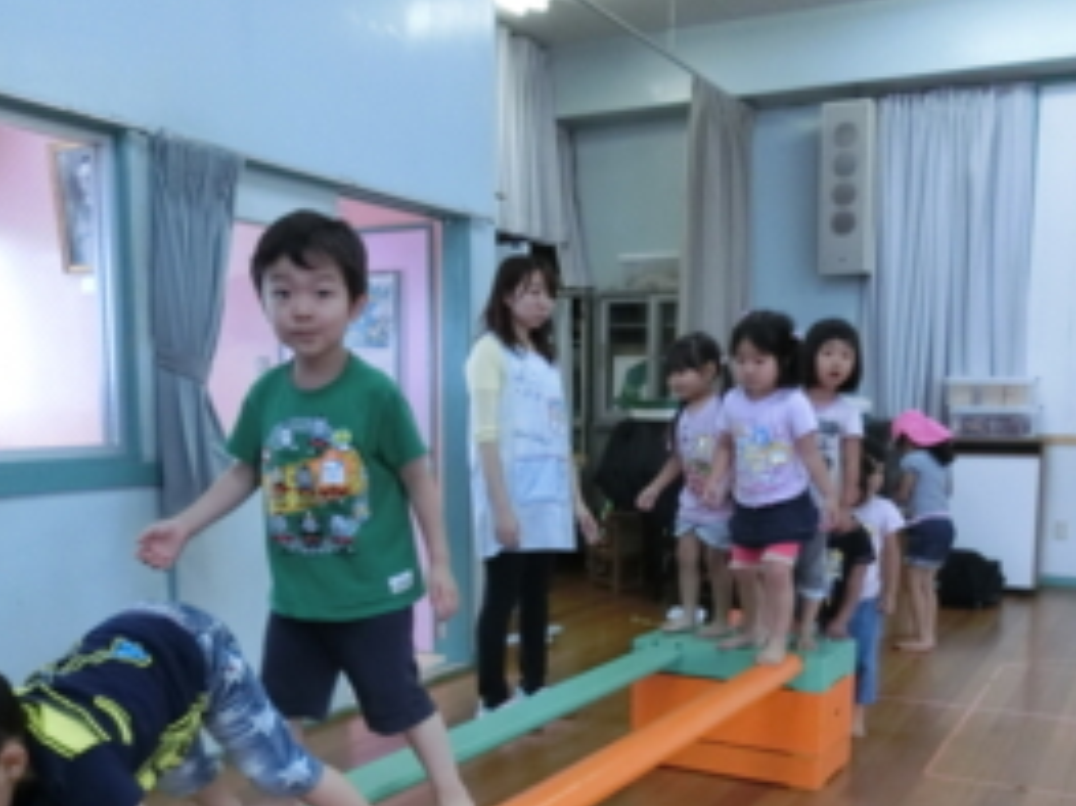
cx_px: 540
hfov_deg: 49.0
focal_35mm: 38
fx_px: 1181
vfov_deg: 36.9
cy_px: 593
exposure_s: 1/125
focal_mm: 4.5
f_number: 3.5
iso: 800
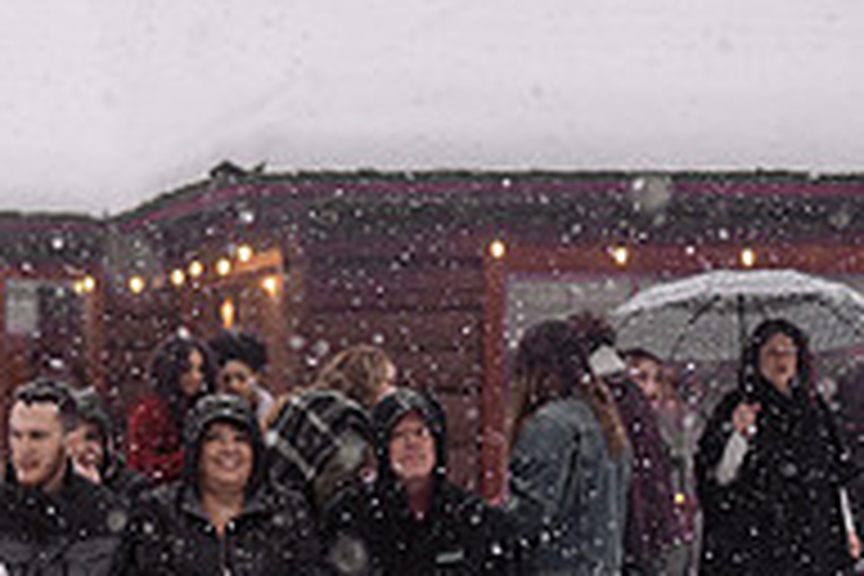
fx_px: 2544
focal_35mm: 106
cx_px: 202
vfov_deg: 12.8
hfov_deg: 19.1
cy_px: 556
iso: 200
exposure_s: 1/250
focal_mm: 35
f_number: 2
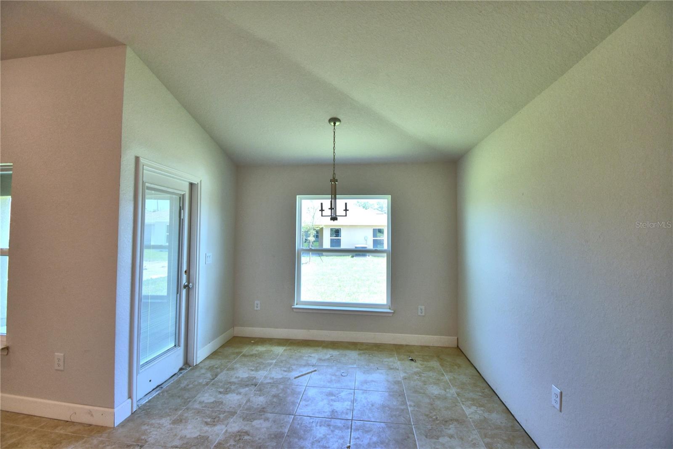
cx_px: 336
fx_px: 280
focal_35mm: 15
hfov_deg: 100.4
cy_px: 224
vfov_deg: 77.3
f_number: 4.5
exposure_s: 1/125
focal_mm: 10
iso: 220
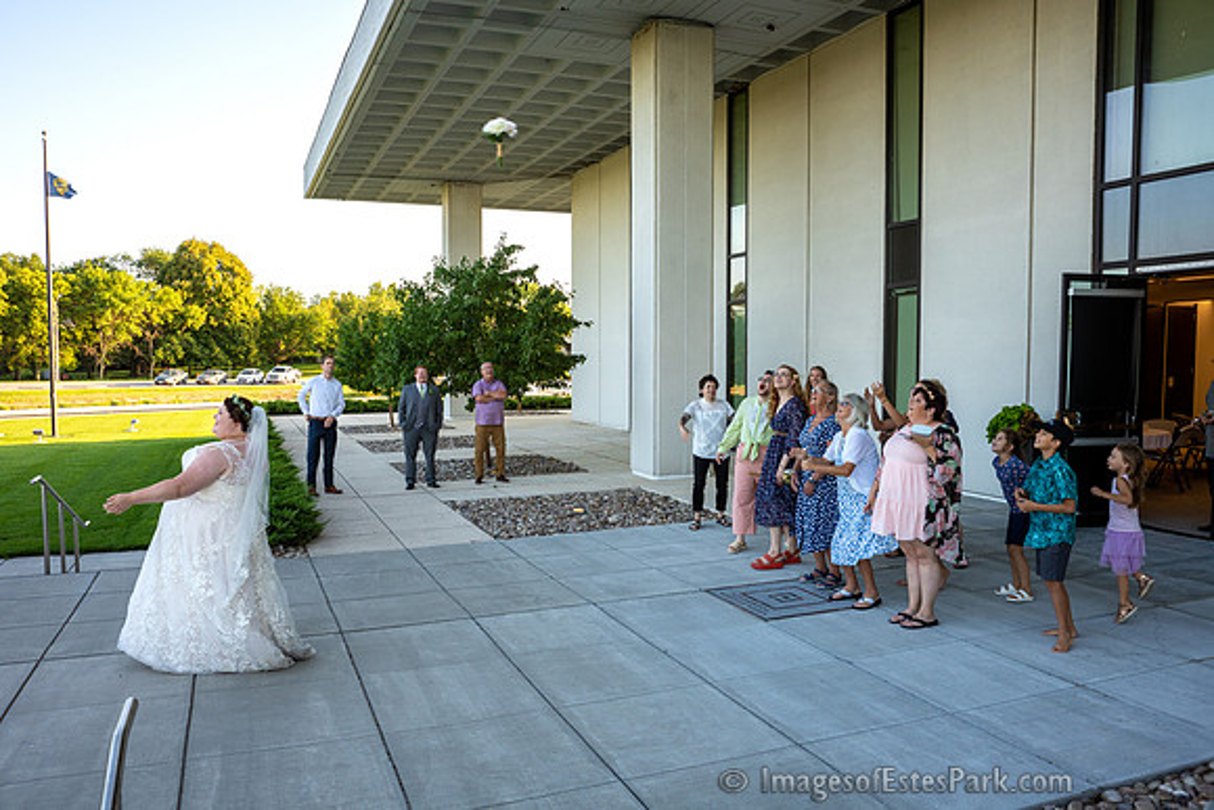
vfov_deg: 53.2
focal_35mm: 24
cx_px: 607
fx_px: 809
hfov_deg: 73.7
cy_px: 405
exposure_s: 1/160
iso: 320
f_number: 5.6
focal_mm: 24
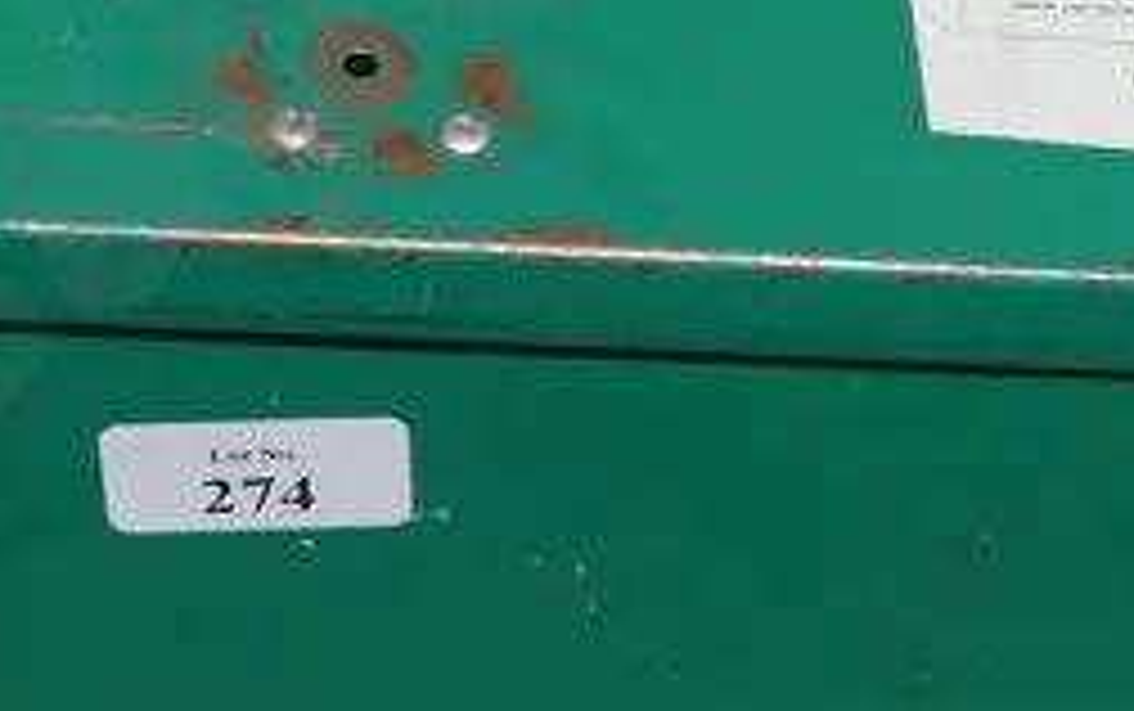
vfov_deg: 8.4
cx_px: 320
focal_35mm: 155
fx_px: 4795
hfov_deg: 13.5
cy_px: 32
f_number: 4
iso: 320
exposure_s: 1/60
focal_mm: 18
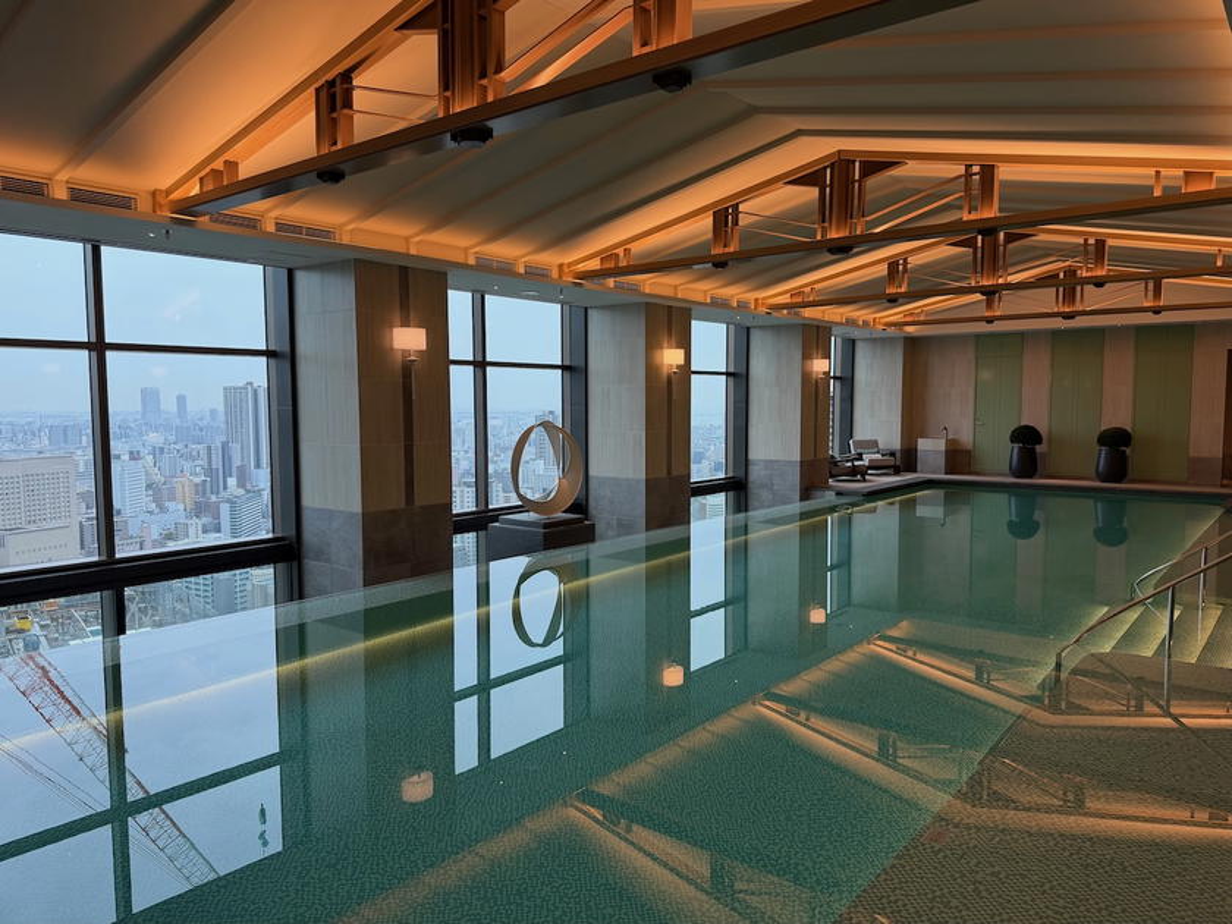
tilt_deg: -4.5
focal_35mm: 24
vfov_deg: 56.8
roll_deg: +0.4
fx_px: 854
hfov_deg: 71.6
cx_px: 616
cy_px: 462
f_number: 1.78
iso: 125
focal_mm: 6.76
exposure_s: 1/118
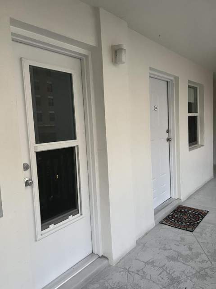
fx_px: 216
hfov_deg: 53.1
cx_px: 108
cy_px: 144
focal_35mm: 26
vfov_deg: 67.3
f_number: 1.5
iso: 400
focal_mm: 5.7
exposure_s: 1/60
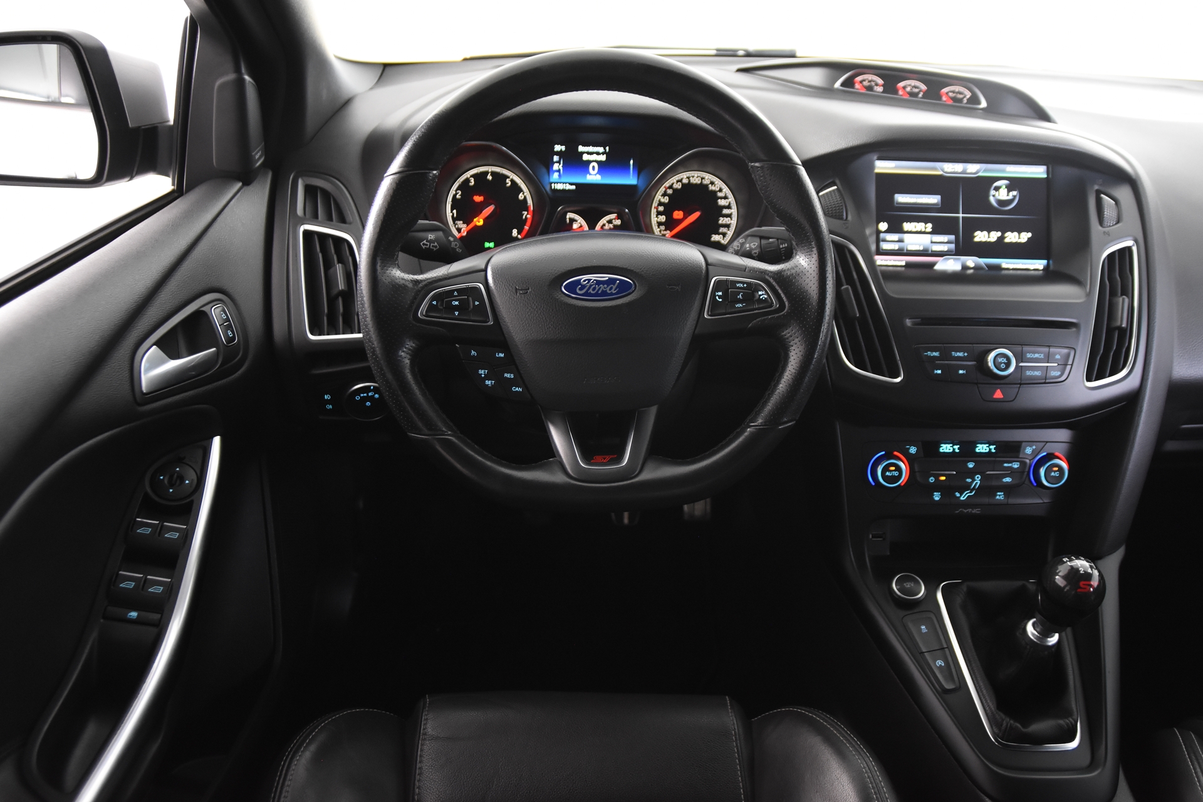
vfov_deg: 43.6
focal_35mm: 30
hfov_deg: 61.9
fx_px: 1002
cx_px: 602
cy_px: 401
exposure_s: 1/30
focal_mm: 20
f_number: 2.8
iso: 2000
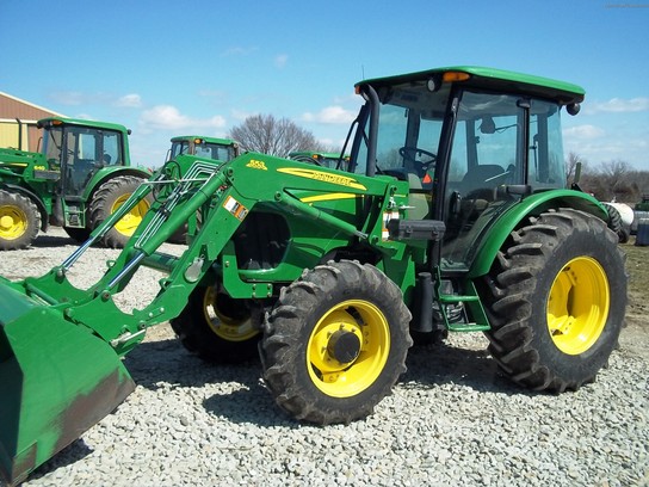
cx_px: 324
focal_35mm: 36
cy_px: 244
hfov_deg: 51.4
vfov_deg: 39.7
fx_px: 675
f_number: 8
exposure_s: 1/250
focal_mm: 6.5
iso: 80
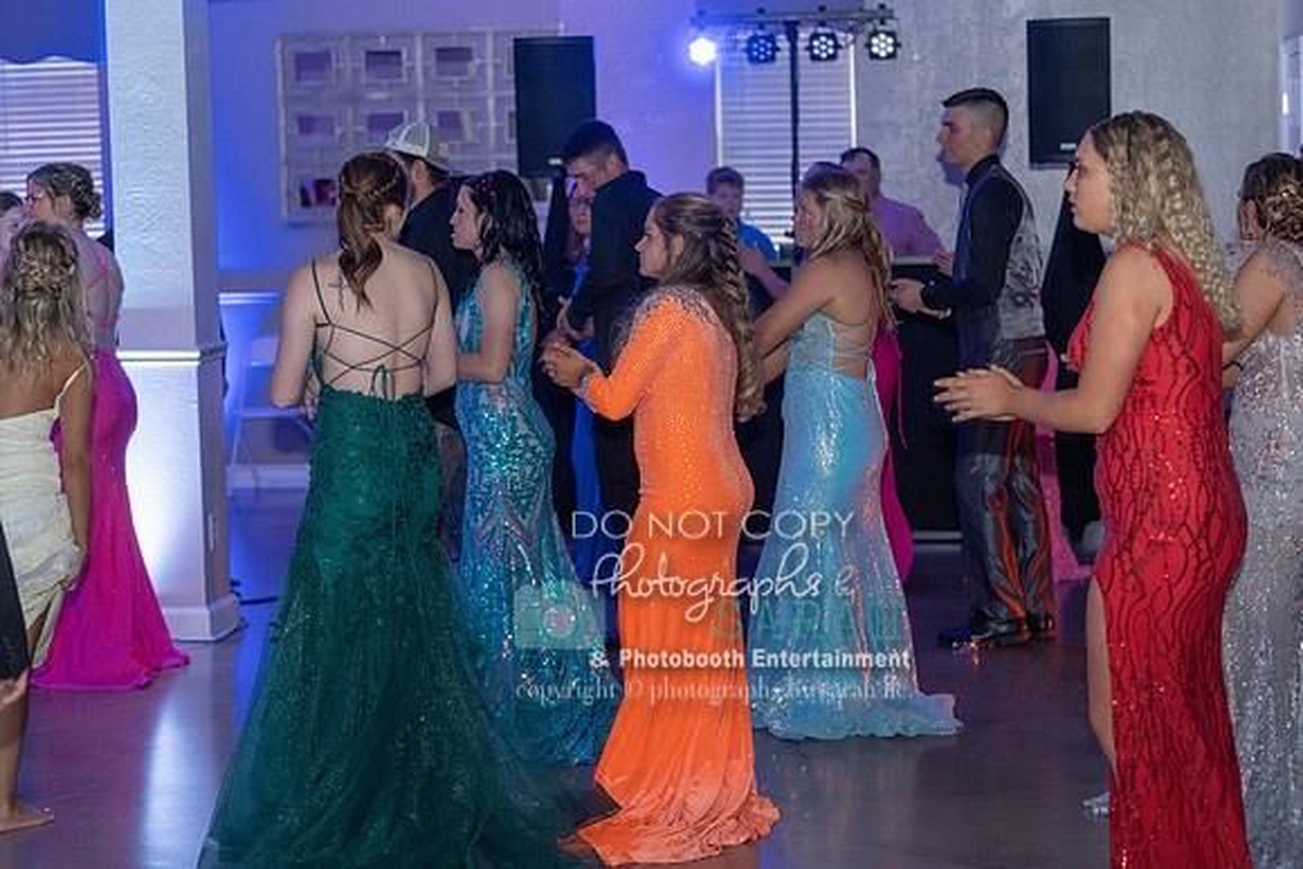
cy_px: 434
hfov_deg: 28.8
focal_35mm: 70
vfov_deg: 19.5
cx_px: 652
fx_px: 2534
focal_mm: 70
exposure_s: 1/200
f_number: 2.8
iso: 1250
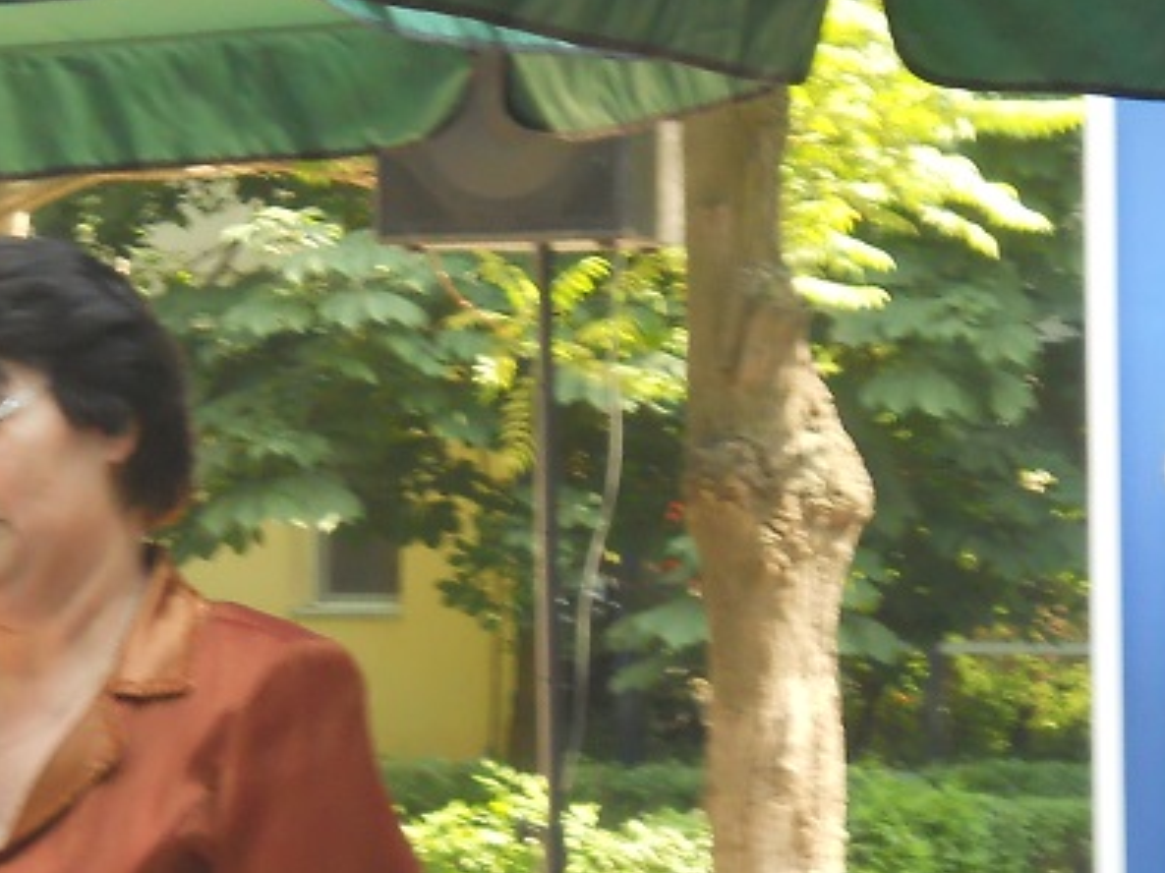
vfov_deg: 4.4
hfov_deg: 5.9
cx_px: 398
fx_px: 11372
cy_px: 702
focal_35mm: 338
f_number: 6
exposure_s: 1/60
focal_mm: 20.49
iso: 200
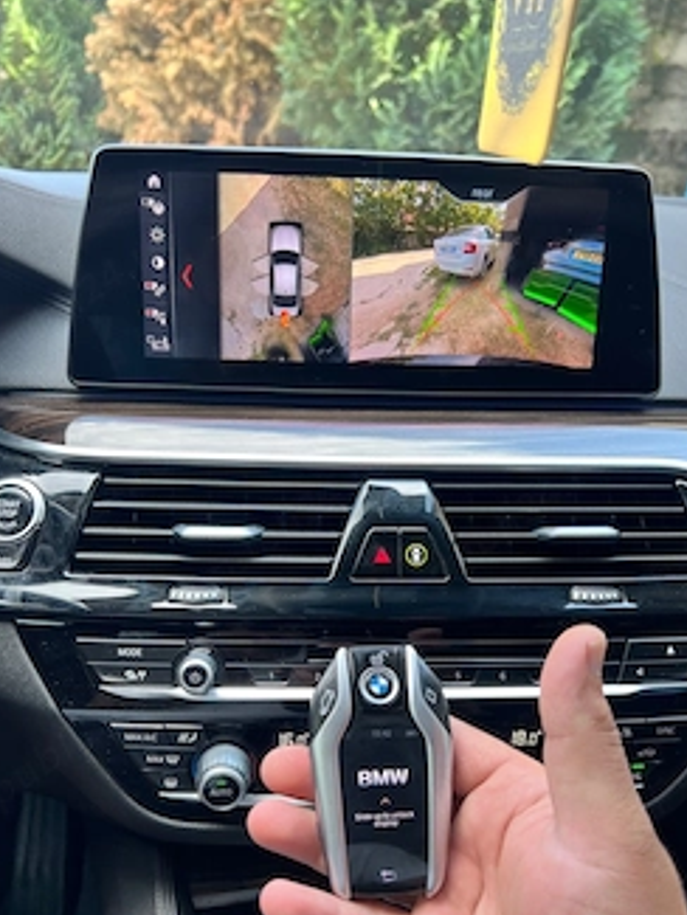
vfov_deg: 56.3
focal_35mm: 32
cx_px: 355
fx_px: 846
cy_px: 552
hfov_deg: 44.2
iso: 40
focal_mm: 5.7
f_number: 1.5
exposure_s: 1/121
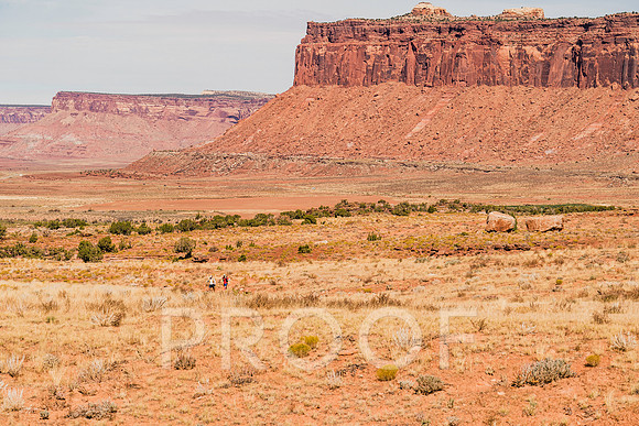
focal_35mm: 101
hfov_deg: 20.2
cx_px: 314
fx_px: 1794
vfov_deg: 13.6
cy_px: 213
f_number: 5.6
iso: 160
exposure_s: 1/1600
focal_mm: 98
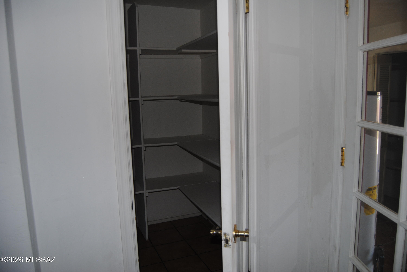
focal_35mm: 27
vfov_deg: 48.0
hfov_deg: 67.3
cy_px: 136
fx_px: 306
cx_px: 204
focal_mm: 18
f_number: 3.5
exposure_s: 1/60
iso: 200
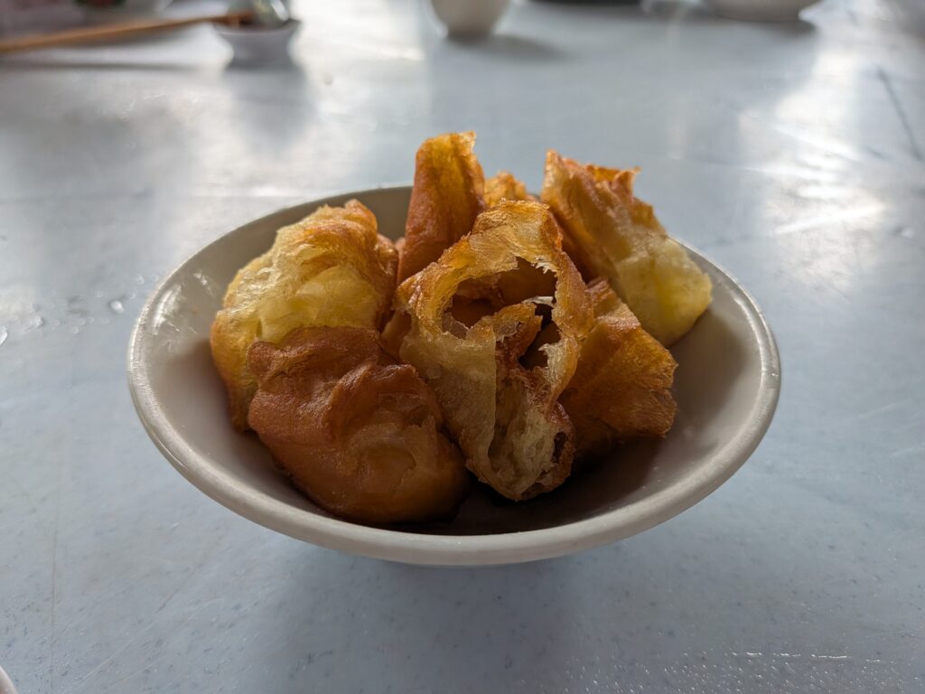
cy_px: 347
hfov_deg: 71.6
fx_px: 641
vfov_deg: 56.8
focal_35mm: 24
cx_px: 462
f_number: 1.7
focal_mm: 4.53
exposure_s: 1/100
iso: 326
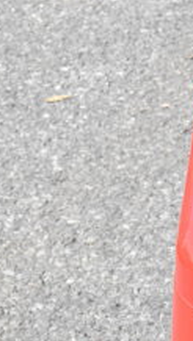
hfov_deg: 4.9
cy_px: 176
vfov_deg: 8.9
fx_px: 2192
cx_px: 406
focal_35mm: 241
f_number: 20
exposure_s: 1/1600
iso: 6400
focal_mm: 55
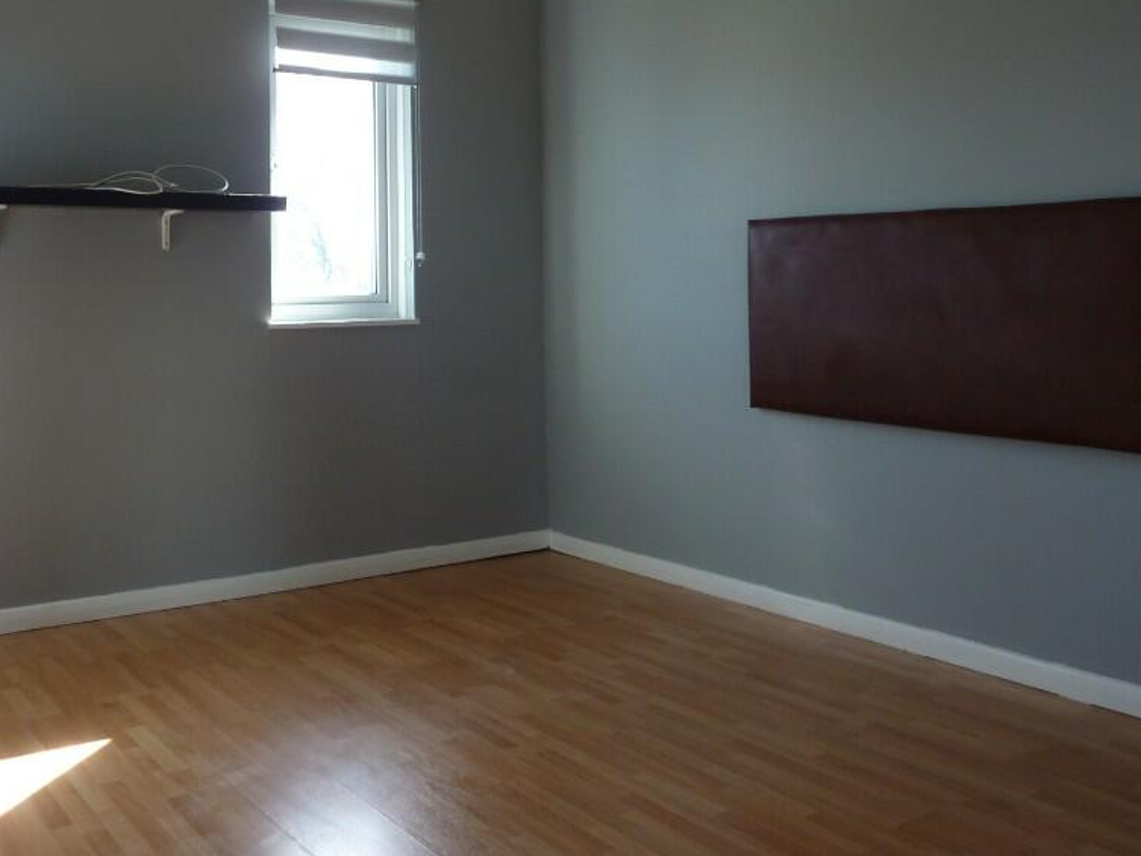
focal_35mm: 34
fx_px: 1121
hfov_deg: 52.9
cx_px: 380
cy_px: 279
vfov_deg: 41.2
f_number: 3.3
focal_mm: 4.1
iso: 80
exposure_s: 1/50
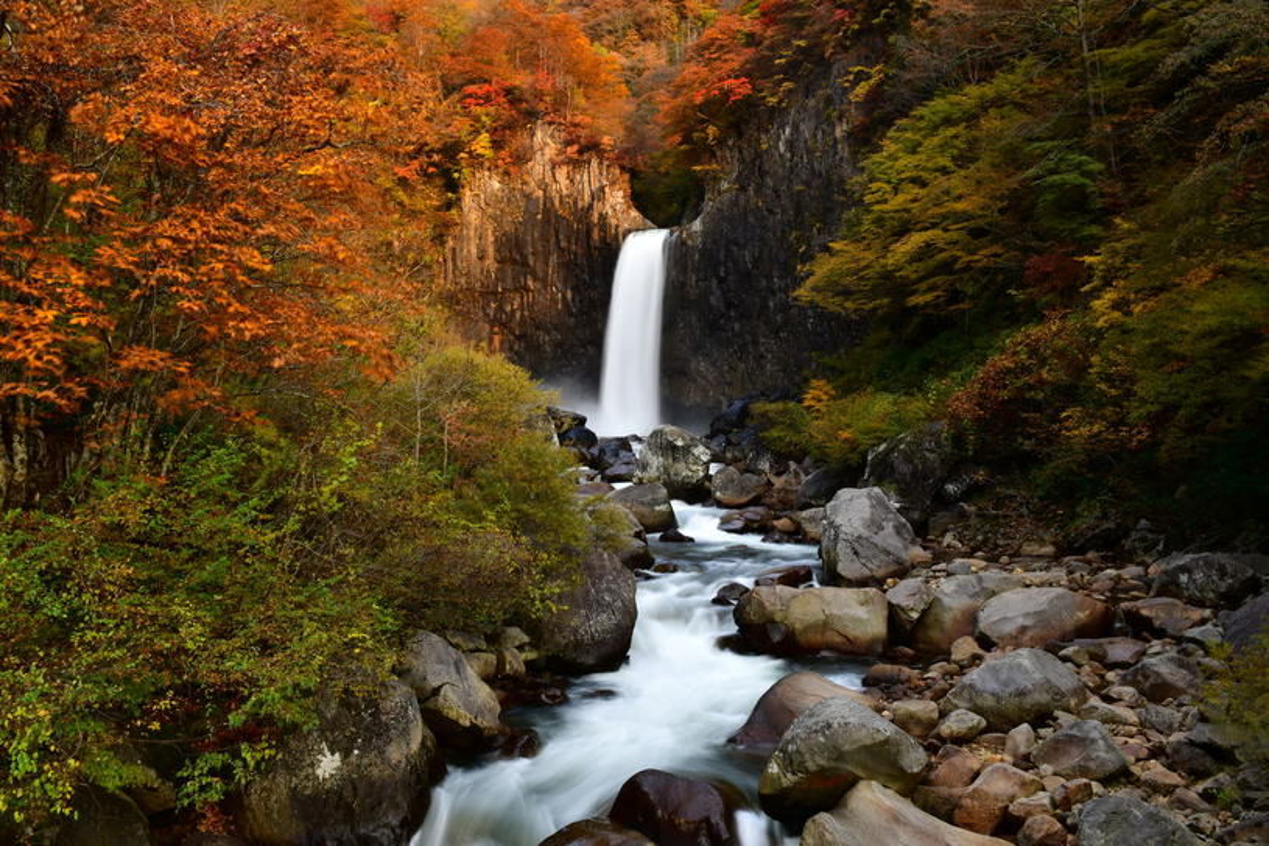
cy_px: 423
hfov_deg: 58.7
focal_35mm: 32
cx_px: 634
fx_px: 1128
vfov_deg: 41.1
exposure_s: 1/1.3
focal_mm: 32
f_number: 22
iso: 64
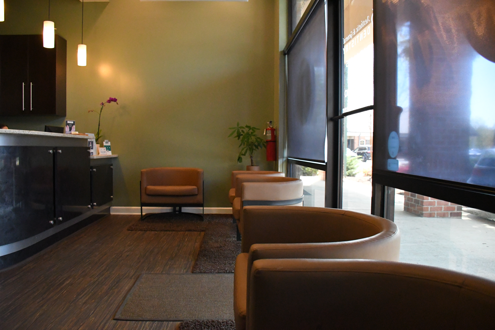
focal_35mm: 27
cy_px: 165
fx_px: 371
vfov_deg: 47.9
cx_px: 248
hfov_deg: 67.4
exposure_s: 1/1000
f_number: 3.5
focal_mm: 18
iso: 8000
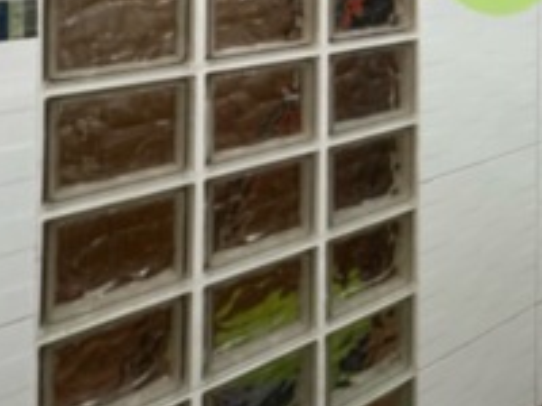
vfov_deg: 29.1
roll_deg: -0.5
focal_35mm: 42
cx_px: 791
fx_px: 658
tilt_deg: -0.4
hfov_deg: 29.5
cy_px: -95
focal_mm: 2.22
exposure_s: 1/100
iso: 80
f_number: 2.2
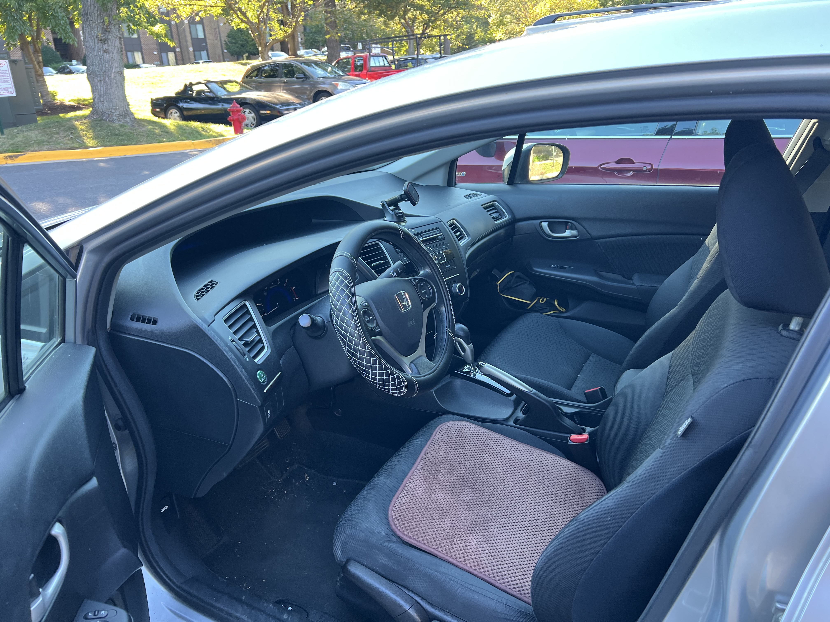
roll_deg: +3.8
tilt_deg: -19.2
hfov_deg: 67.3
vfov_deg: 53.1
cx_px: 415
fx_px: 623
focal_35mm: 26
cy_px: 311
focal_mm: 5.7
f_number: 1.5
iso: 100
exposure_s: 1/121
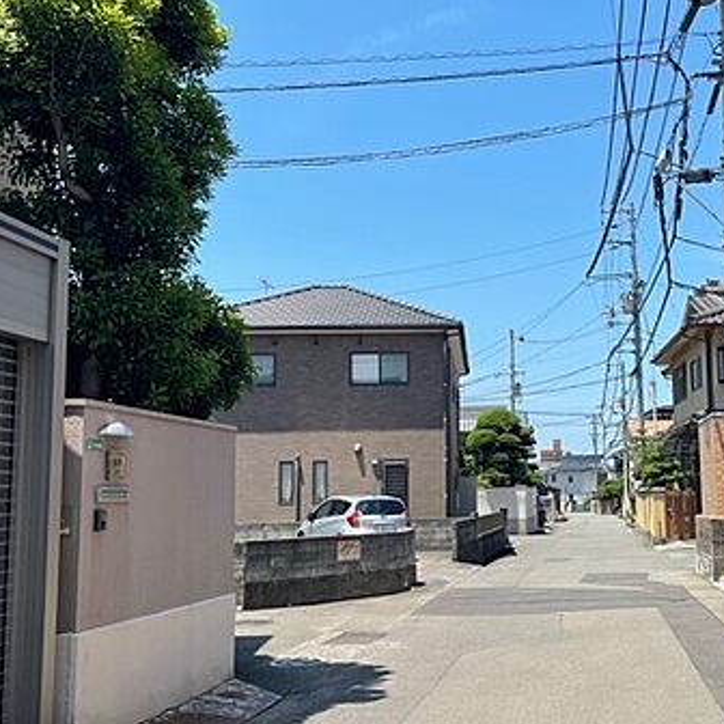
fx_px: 970
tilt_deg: +6.5
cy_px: 381
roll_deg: +1.2
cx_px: 539
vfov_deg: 40.9
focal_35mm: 41
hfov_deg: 39.9
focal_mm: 5.1
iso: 32
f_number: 1.6
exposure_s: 1/2717
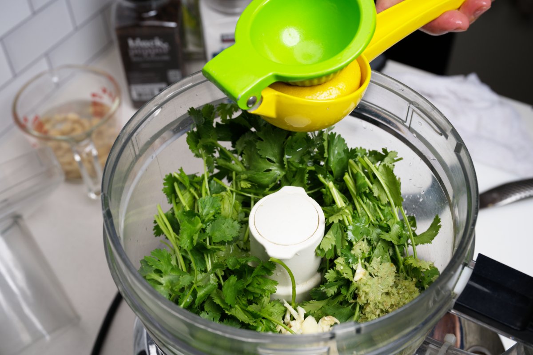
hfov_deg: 45.4
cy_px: 178
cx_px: 266
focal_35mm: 43
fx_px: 636
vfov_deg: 31.2
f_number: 8
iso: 200
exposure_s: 1/160
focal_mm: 43
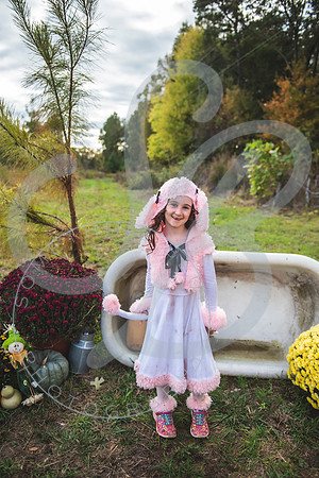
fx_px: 372
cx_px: 160
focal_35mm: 28
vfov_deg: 65.5
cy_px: 239
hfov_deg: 46.4
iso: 320
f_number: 2.8
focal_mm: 28
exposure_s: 1/1000
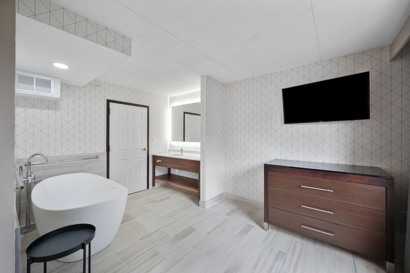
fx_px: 159
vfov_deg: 81.1
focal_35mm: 14
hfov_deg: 104.3
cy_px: 136
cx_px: 205
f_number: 8
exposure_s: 1/13
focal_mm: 14
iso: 400
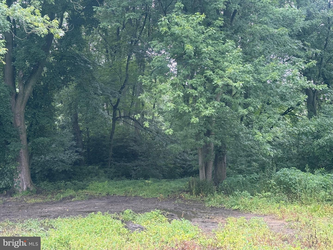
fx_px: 462
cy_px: 125
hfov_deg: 39.7
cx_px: 166
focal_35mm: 48
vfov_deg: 30.3
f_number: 1.78
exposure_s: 1/121
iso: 80
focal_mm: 6.76
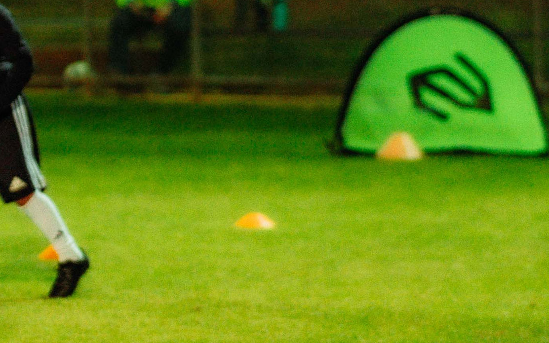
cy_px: 21
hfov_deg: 4.8
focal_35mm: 430
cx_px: -338
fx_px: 6432
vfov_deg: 3.1
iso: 2000
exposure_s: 1/250
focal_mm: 85
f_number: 1.8
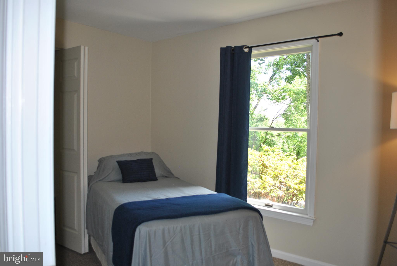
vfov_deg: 48.0
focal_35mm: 27
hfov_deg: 67.3
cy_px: 133
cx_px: 198
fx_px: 298
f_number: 3.5
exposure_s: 1/60
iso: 200
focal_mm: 18
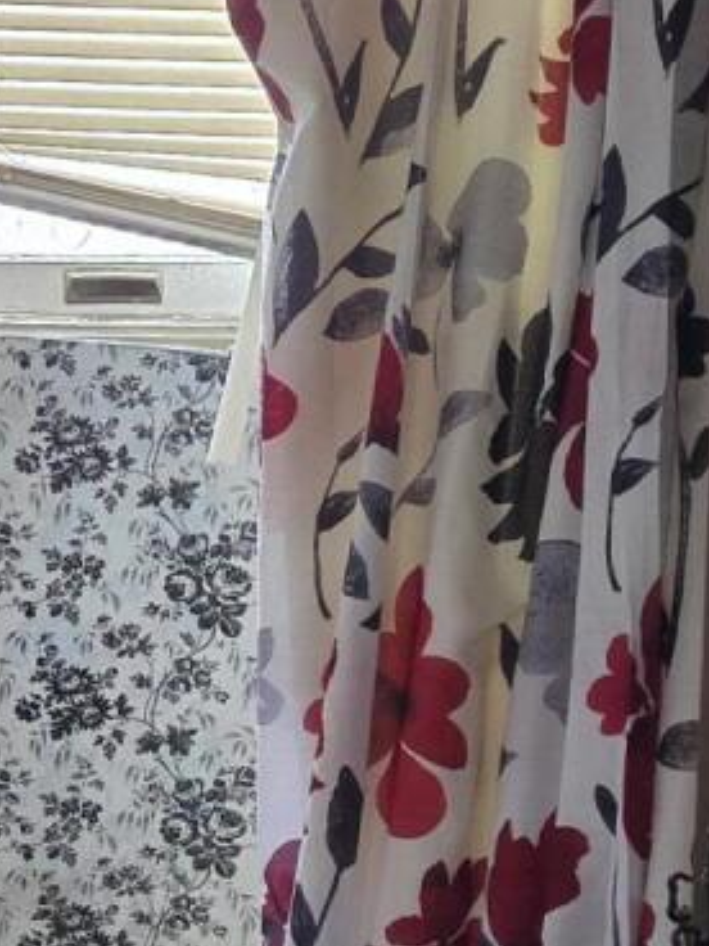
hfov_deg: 11.8
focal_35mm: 125
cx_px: 226
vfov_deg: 15.5
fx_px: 3414
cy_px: 905
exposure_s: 1/60
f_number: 1.8
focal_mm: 5.4
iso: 500
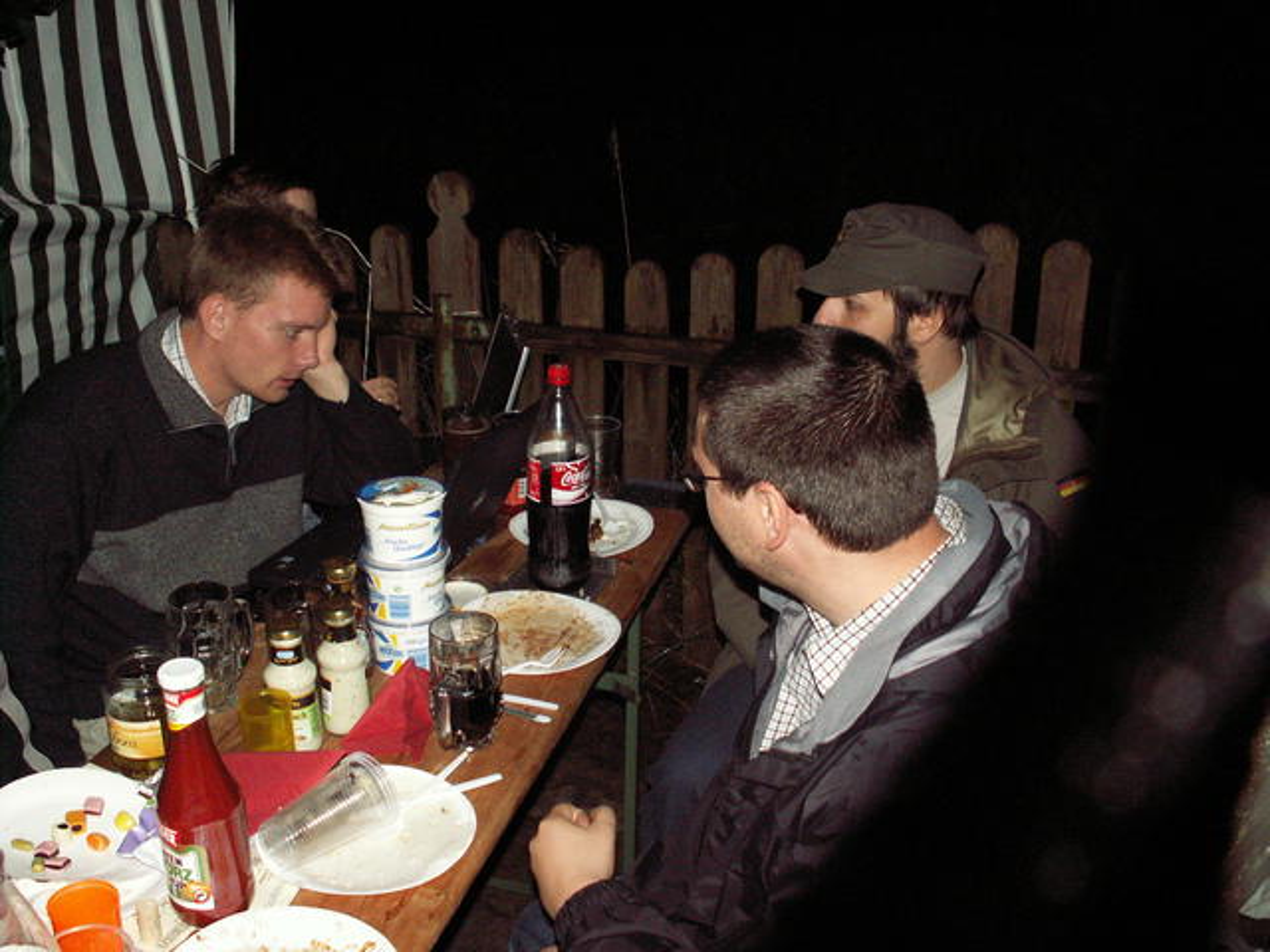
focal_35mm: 35
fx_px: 1284
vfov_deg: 40.7
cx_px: 635
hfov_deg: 52.6
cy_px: 476
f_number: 2.8
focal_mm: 5.86
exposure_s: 1/40
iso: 160
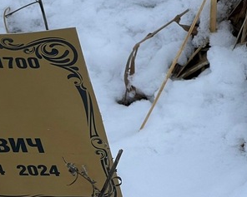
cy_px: 194
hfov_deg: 9.4
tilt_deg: -50.9
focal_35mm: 203
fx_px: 1484
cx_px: -39
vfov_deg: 7.6
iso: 32
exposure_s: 1/147
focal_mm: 9
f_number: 2.8
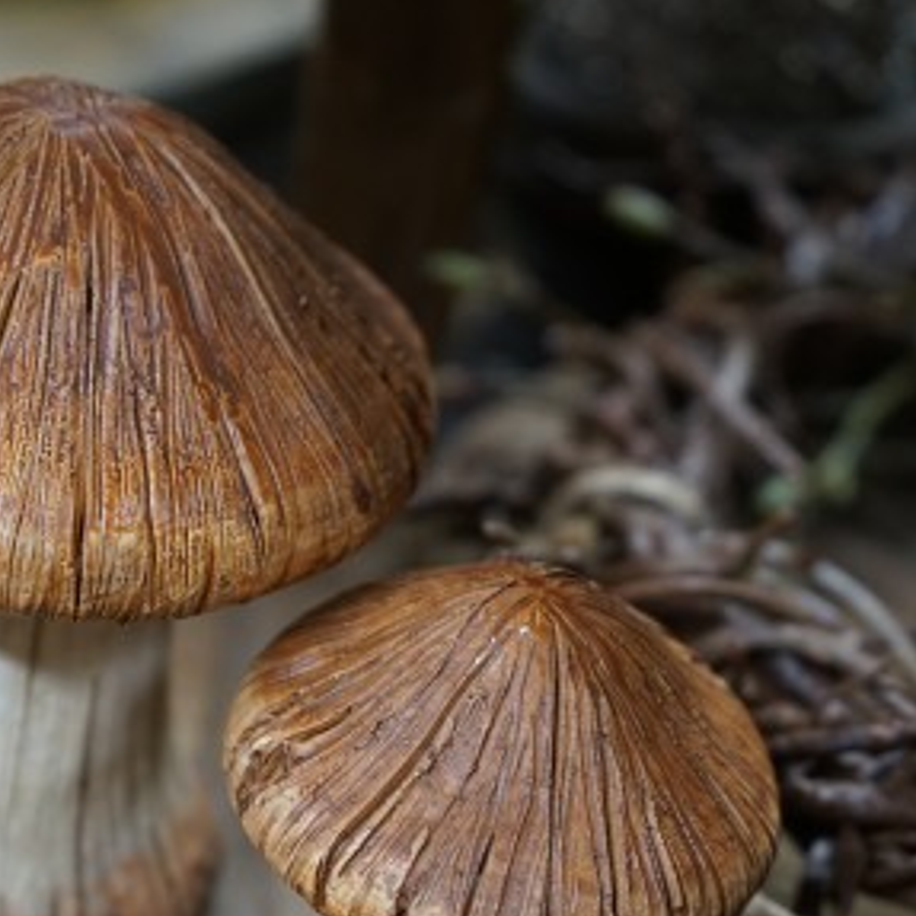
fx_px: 2126
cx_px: 316
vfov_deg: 23.8
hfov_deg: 24.2
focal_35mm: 71
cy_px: 788
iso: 1600
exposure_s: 1/60
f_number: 4
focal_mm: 40
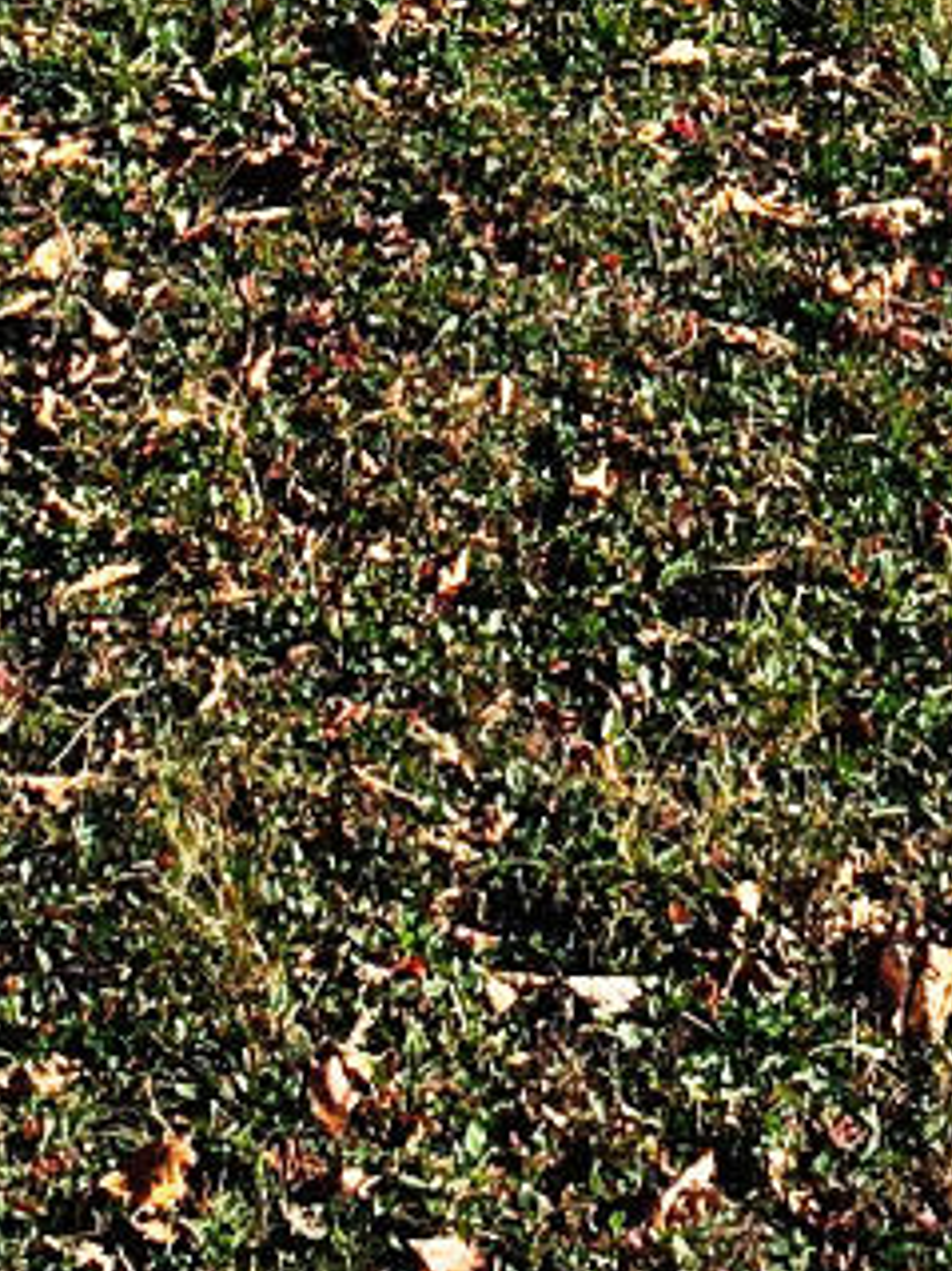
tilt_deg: +3.0
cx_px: 590
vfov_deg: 10.1
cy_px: -1243
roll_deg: -0.8
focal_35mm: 182
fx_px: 6678
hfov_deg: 8.2
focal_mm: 4.15
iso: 25
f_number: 2.2
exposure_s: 1/1350
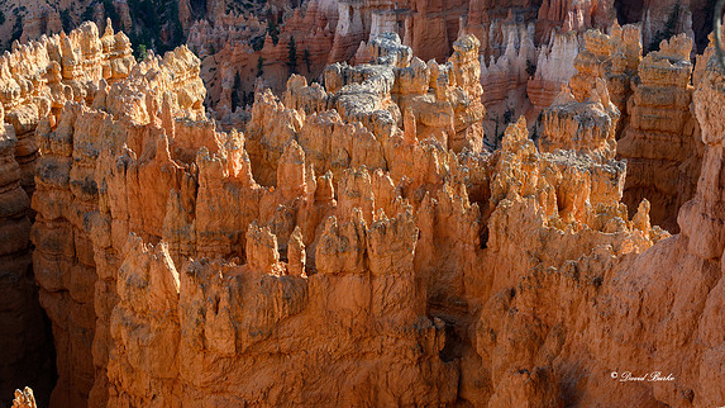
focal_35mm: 53
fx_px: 1019
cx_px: 361
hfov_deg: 39.2
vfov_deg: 22.6
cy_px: 176
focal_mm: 50
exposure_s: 1/50
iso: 100
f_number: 11
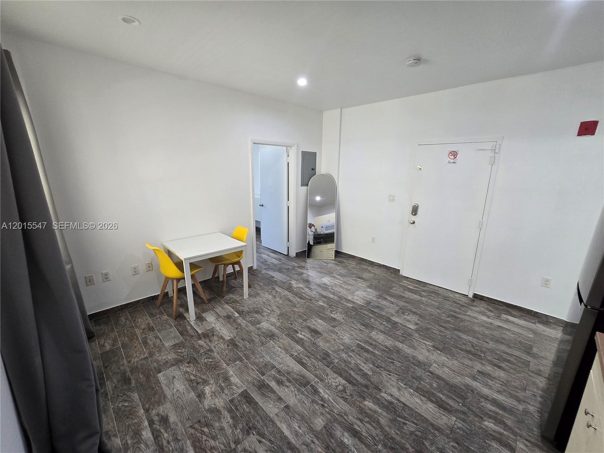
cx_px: 302
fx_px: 227
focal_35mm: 13
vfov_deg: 89.9
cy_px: 226
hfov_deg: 106.2
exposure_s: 1/60
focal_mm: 2.2
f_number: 2.2
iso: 200
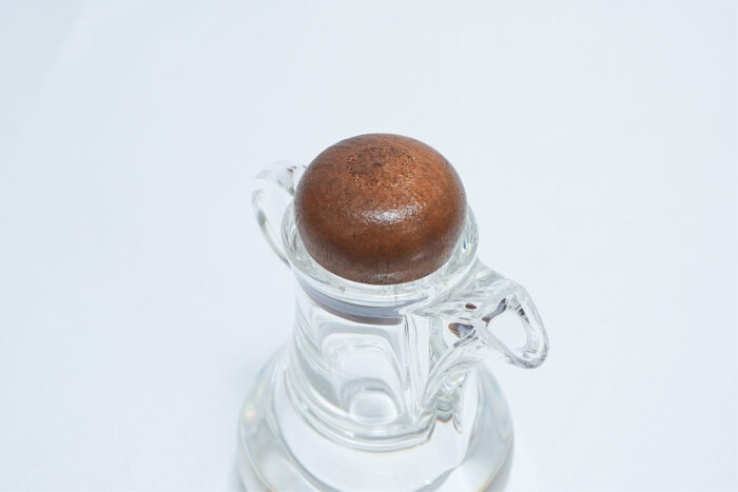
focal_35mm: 52
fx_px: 1066
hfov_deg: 38.2
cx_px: 369
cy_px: 246
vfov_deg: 26.0
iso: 2500
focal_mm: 35
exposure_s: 1/160
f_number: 9
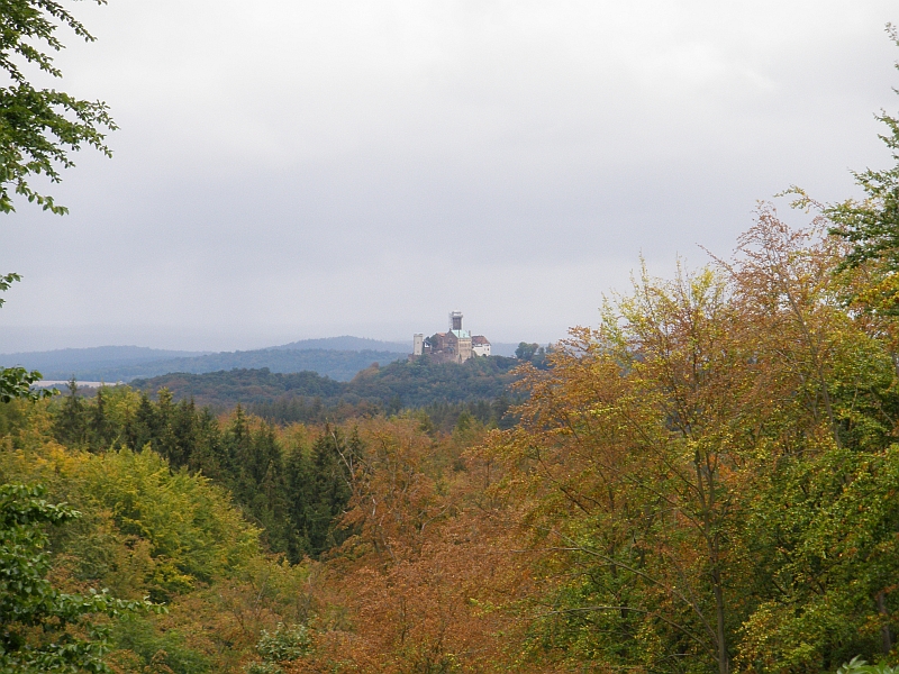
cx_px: 450
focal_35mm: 180
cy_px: 337
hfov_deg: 11.0
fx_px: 4675
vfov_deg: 8.2
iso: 160
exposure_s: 1/160
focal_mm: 31.5
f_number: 5.6
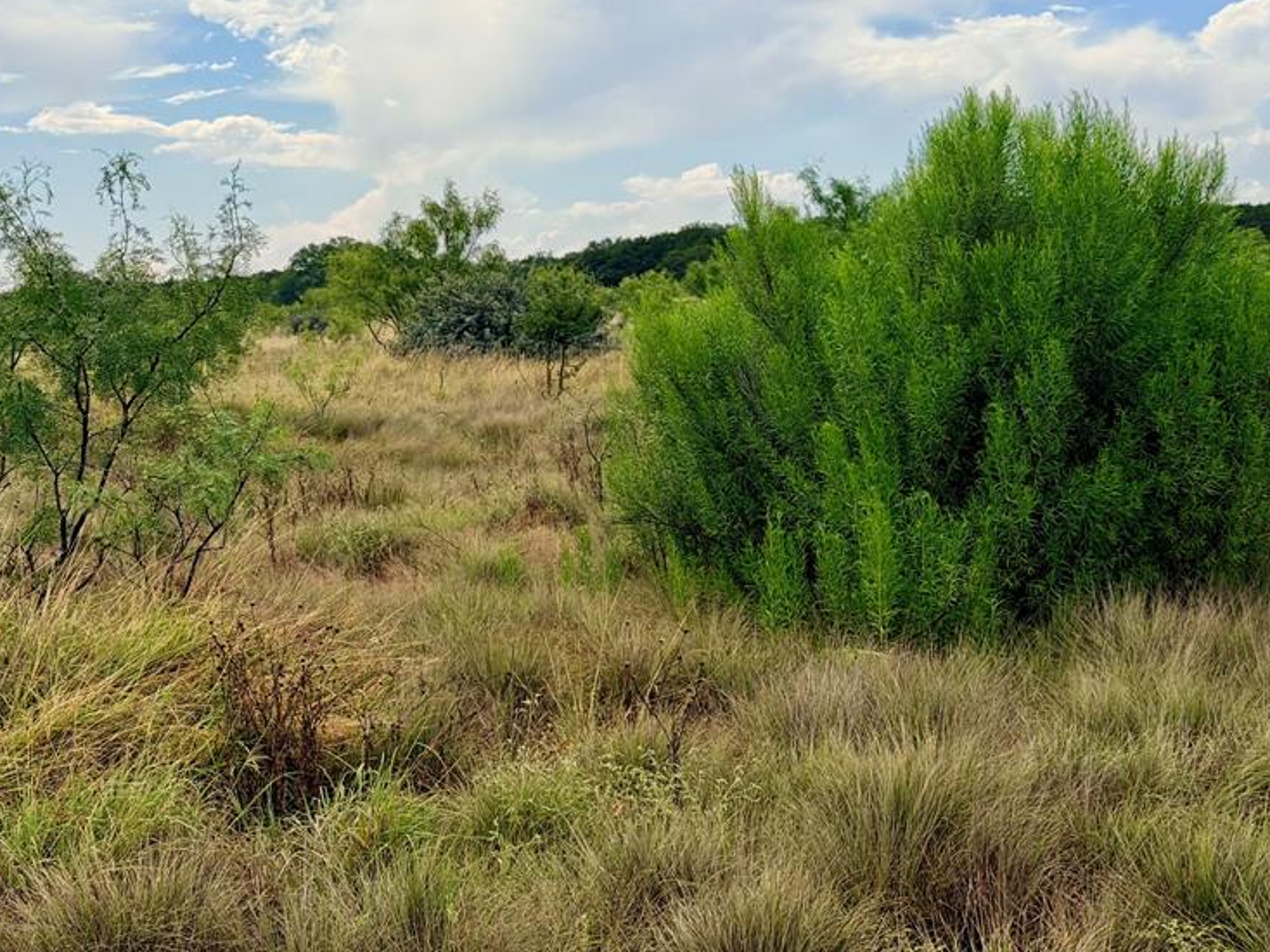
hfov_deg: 28.8
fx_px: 2457
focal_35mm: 67
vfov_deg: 21.9
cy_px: 398
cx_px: 446
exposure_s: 1/6024
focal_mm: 6.76
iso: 64
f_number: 1.78
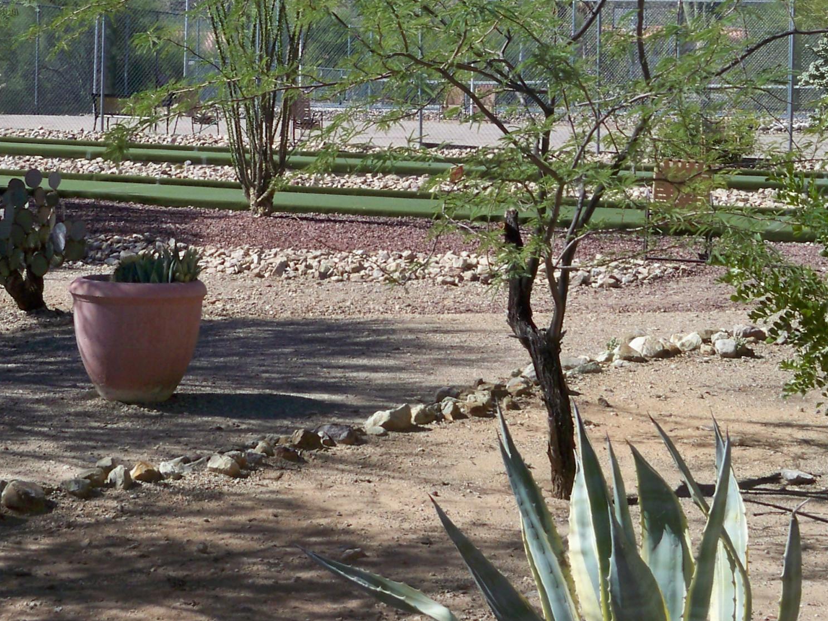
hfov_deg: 27.4
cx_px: 382
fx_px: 1698
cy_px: -7
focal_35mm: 71
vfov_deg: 20.1
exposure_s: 1/500
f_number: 4.7
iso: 80
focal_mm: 6.3
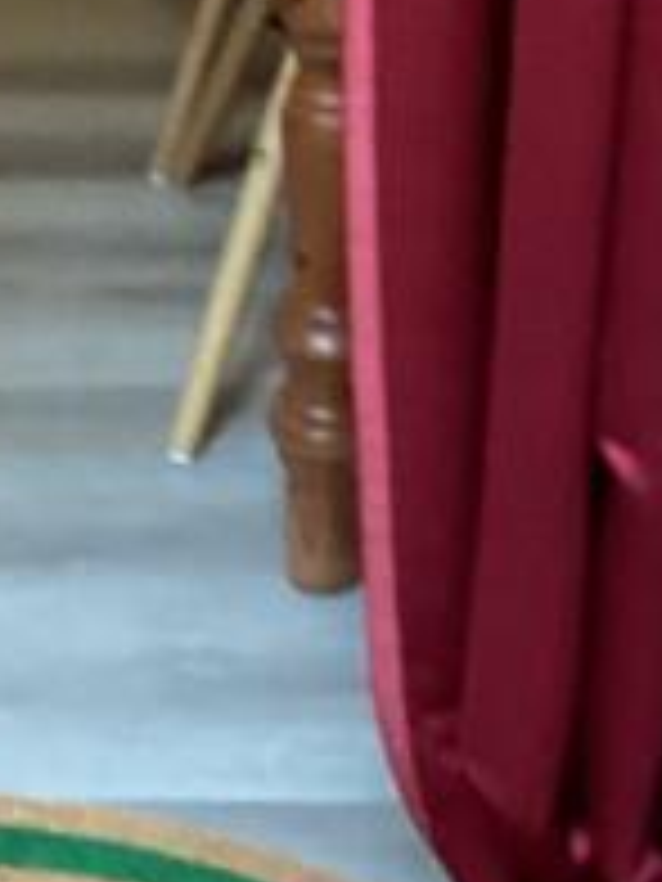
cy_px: -360
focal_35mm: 162
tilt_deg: -19.2
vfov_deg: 11.8
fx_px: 4131
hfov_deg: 9.1
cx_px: 86
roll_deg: -1.7
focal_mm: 3.3
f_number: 2.4
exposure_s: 1/50
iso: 250
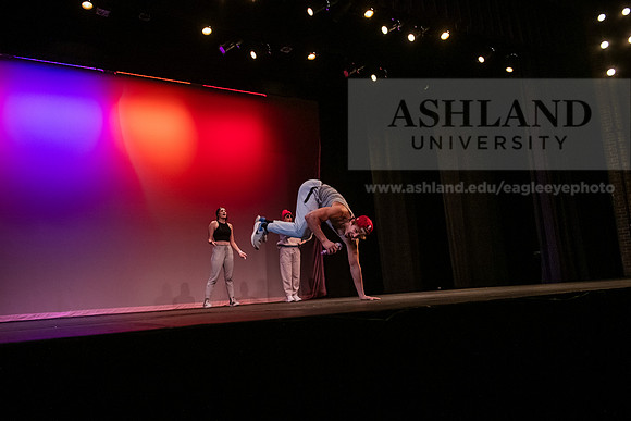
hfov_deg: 58.7
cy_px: 210
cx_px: 316
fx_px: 561
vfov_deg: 41.1
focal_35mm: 32
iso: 4000
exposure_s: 1/320
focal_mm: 32
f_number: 3.5
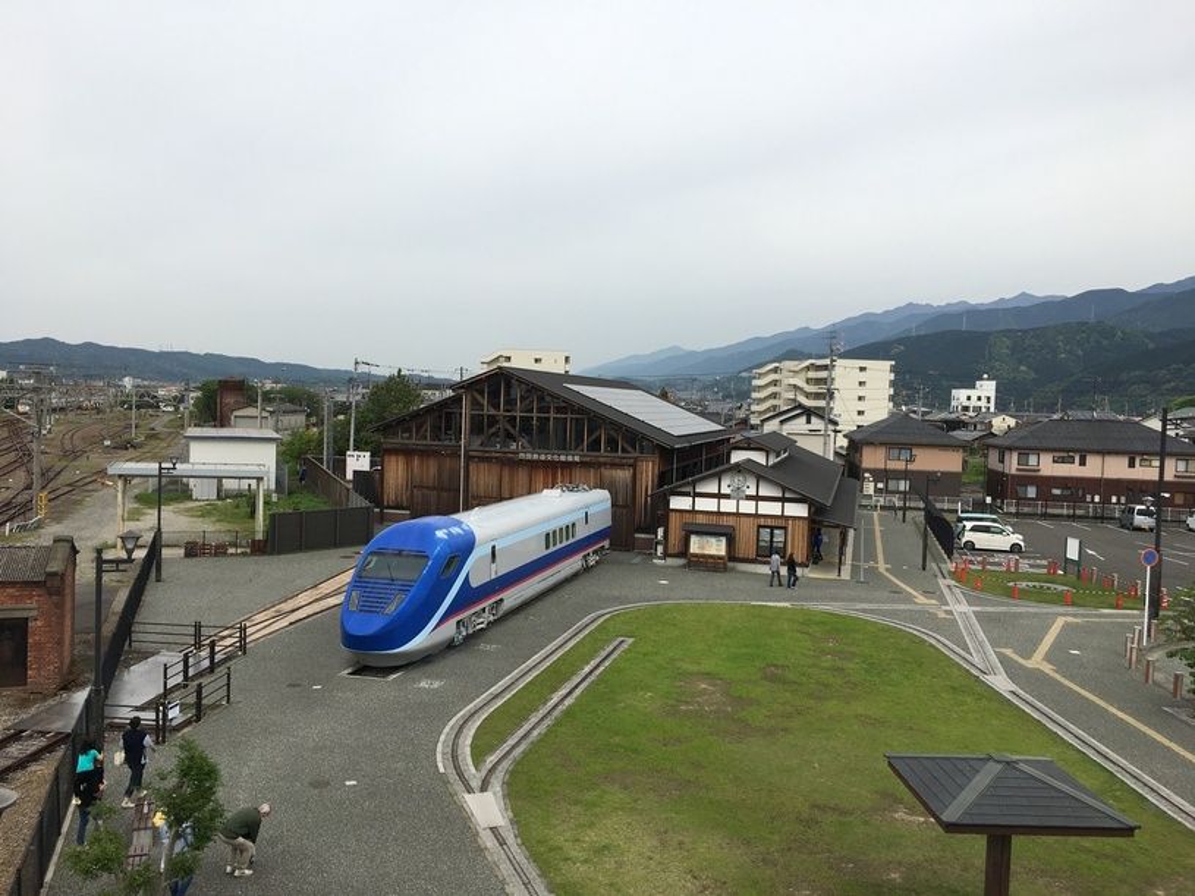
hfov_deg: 61.7
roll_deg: -2.6
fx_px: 1001
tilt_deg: -1.3
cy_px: 448
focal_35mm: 29
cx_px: 598
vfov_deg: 48.2
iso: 25
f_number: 2.2
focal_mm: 4.15
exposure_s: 1/1326
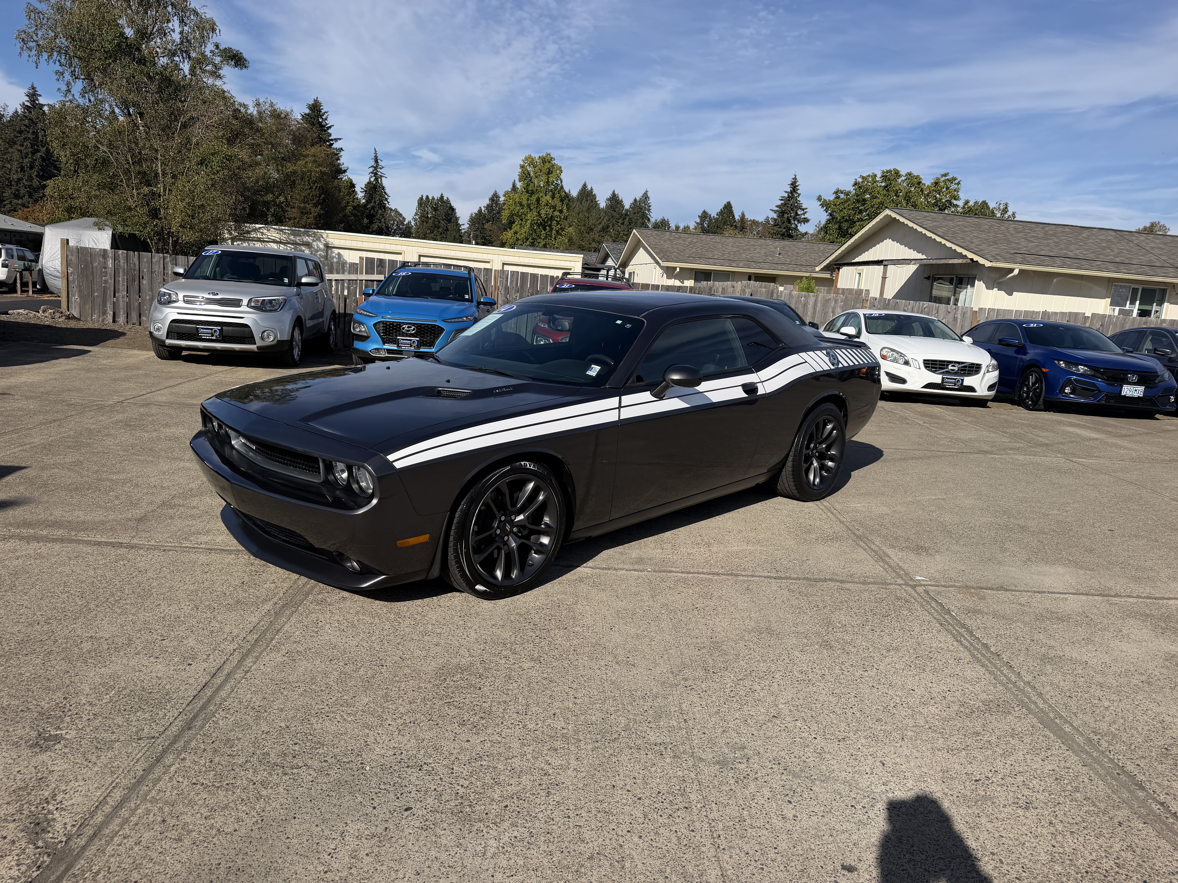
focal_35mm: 24
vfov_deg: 56.8
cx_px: 589
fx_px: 817
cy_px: 442
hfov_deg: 71.6
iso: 80
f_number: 1.78
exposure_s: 1/6711
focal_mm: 6.76
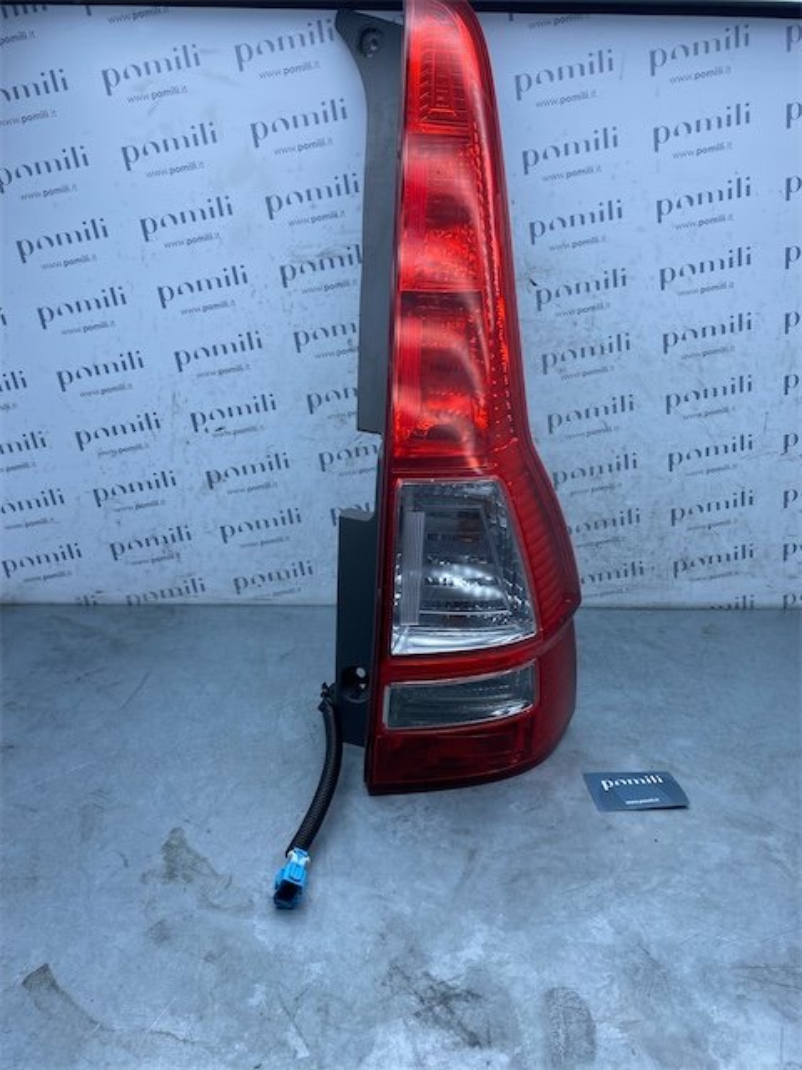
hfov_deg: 53.1
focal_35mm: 26
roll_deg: -1.0
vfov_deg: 67.3
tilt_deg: -20.5
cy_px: 535
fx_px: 803
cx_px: 401
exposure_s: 1/934
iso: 32
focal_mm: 4.25
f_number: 1.8
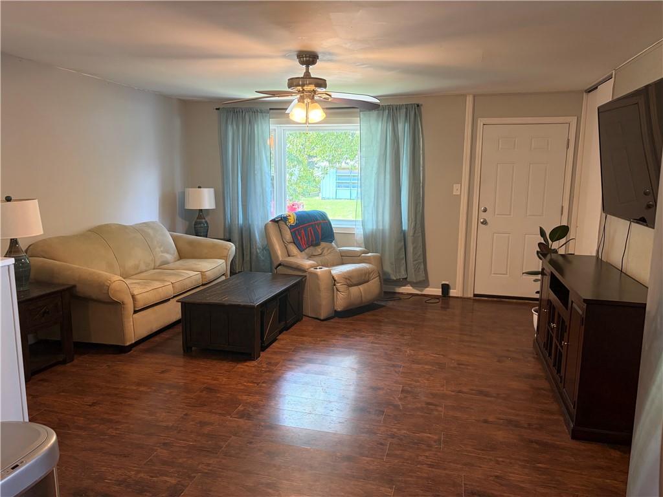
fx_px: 498
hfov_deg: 67.3
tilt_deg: -9.0
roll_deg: -0.5
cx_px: 332
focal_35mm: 26
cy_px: 248
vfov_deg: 53.1
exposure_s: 1/60
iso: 200
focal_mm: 5.96
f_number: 1.6
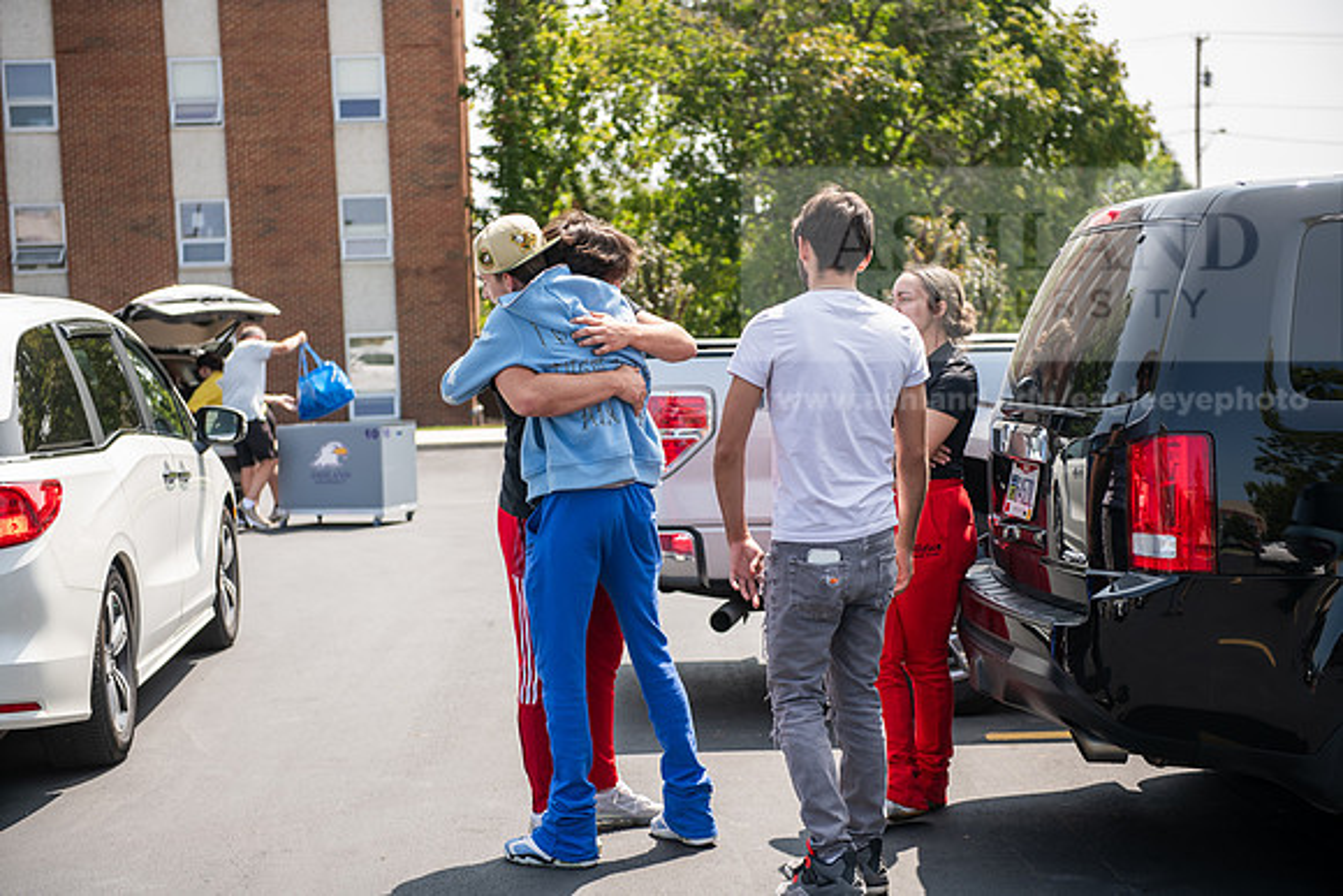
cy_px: 448
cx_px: 672
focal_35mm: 60
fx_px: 2239
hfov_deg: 33.4
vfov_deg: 22.6
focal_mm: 60
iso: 100
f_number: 3.5
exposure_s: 1/400
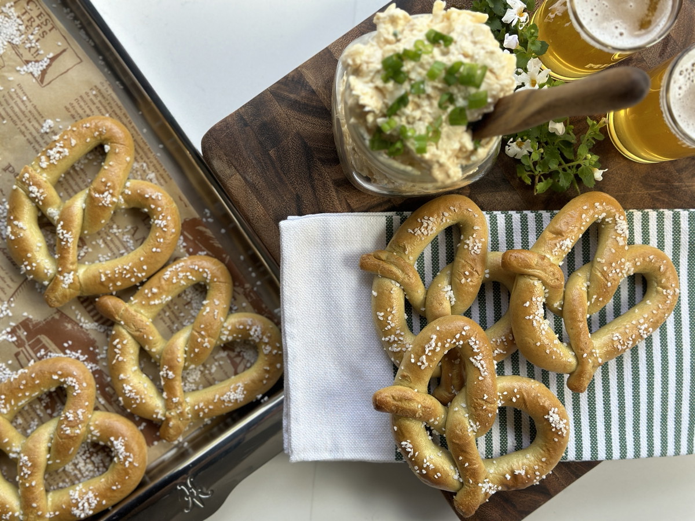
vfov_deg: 30.3
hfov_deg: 39.7
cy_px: 260
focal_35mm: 48
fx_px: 964
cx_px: 348
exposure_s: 1/133
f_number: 1.78
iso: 125
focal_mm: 6.86
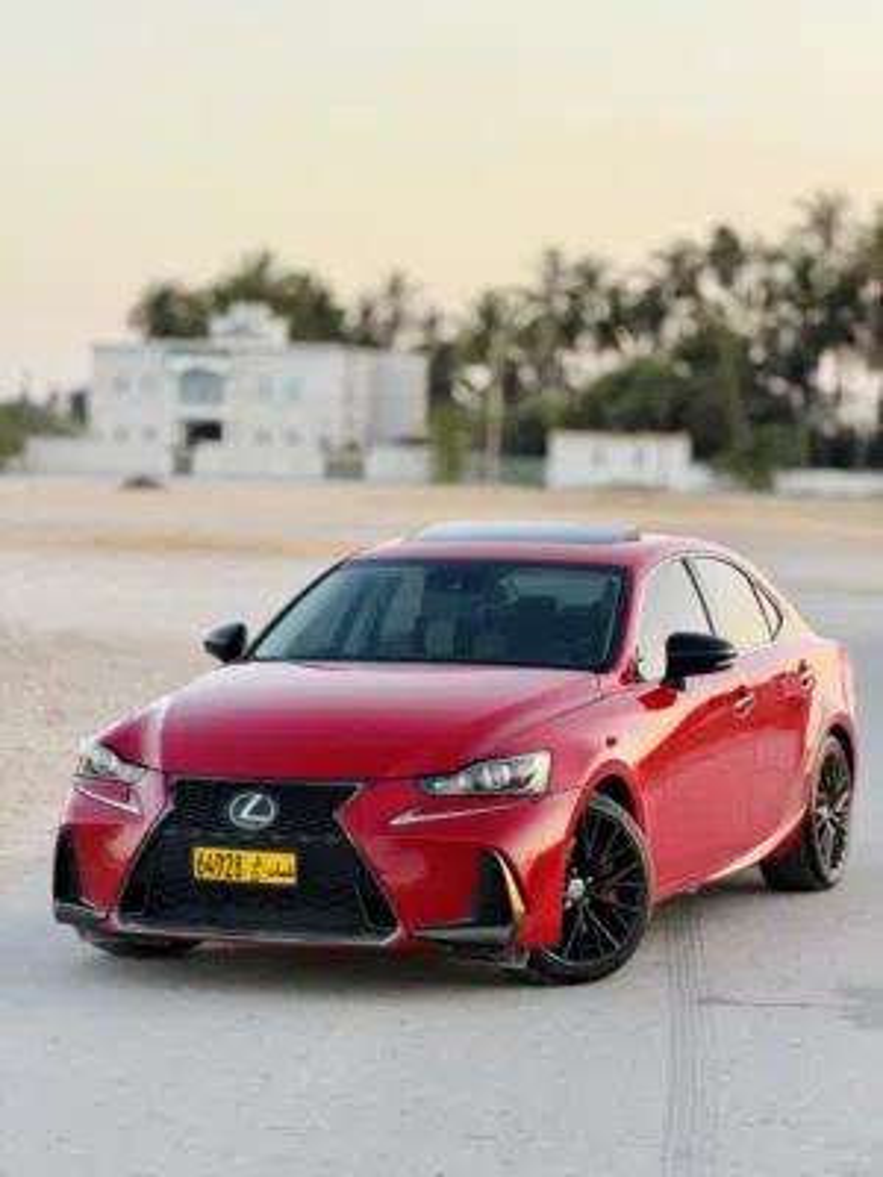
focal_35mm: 100
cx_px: 442
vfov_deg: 19.6
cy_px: 588
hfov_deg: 14.8
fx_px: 3401
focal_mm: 16.89
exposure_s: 1/121
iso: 80
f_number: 2.8
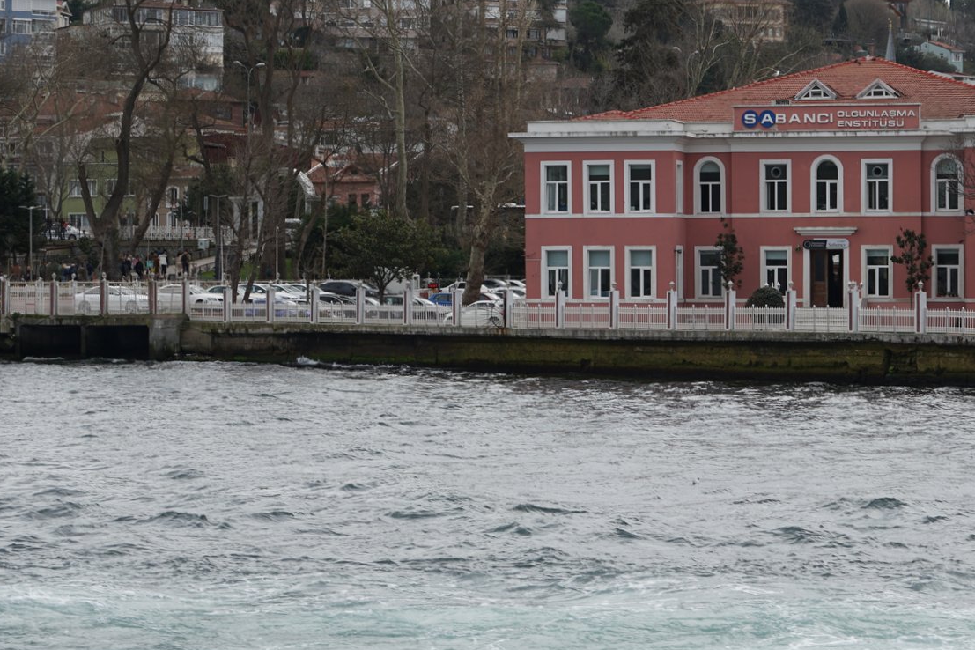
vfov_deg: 12.8
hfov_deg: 19.0
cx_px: 696
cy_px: 242
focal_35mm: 107
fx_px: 2898
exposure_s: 1/250
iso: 100
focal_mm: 74
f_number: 7.1
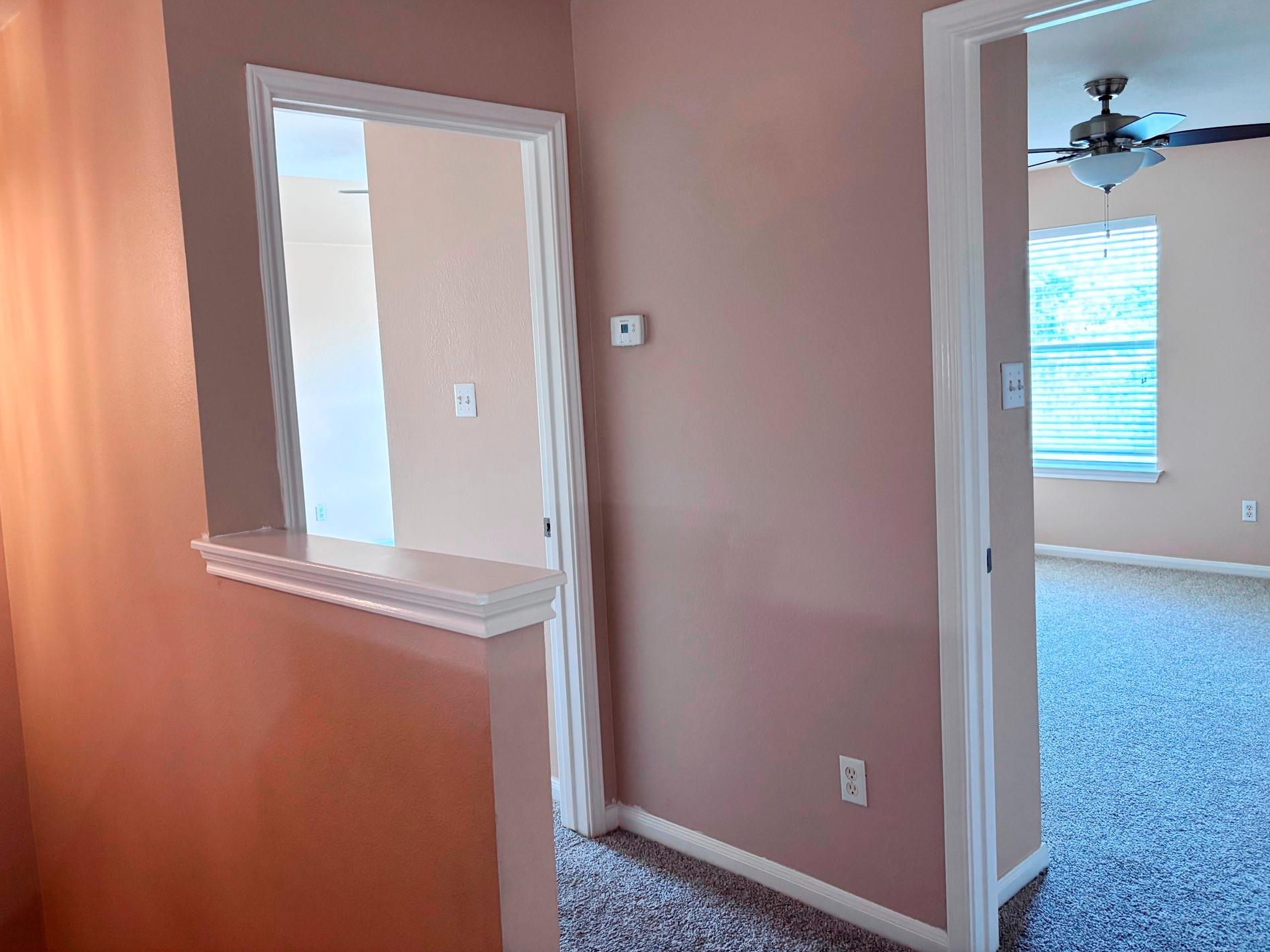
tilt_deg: -5.4
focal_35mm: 28
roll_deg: +3.4
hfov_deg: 63.4
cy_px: 441
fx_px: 1027
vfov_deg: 49.7
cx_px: 594
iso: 320
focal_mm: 5.96
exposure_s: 1/60
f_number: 1.6
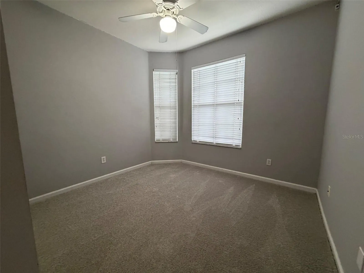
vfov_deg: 85.7
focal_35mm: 14
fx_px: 147
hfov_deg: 102.1
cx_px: 182
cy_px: 136
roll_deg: +0.5
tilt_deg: -7.5
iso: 320
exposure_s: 1/84
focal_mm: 2.22
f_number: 2.2
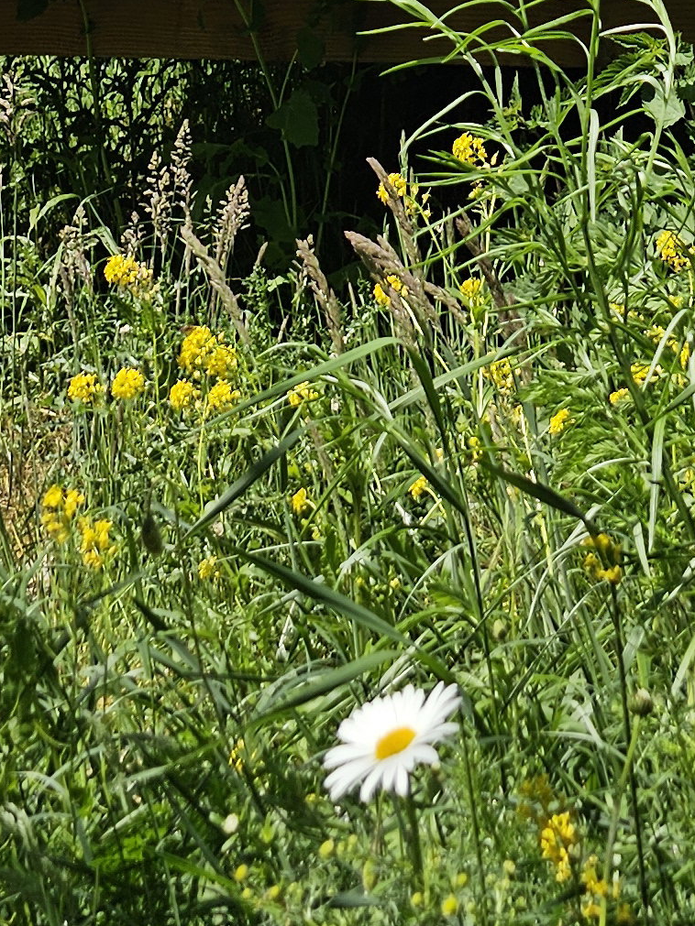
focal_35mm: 91
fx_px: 2437
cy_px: -678
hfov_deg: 15.9
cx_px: 692
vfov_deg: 17.8
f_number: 1.7
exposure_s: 1/709
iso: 10
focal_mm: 6.3
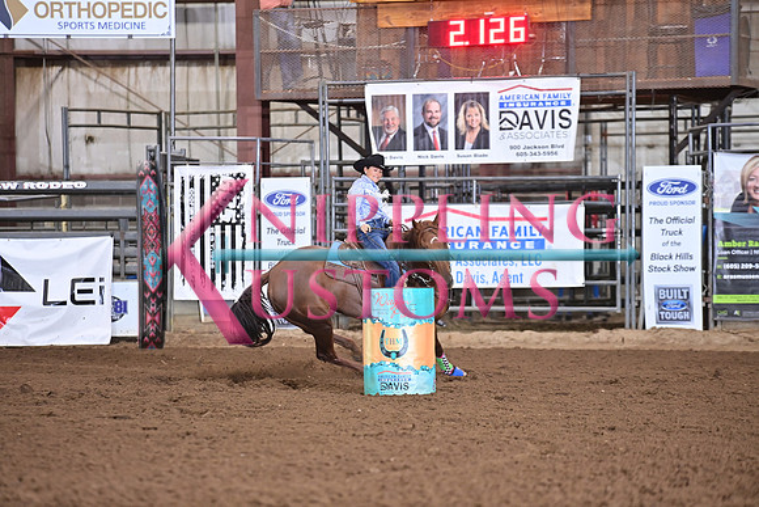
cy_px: 254
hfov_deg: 10.3
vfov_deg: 6.9
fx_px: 4217
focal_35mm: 200
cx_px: 380
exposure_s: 1/250
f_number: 3.2
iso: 1600
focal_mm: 200
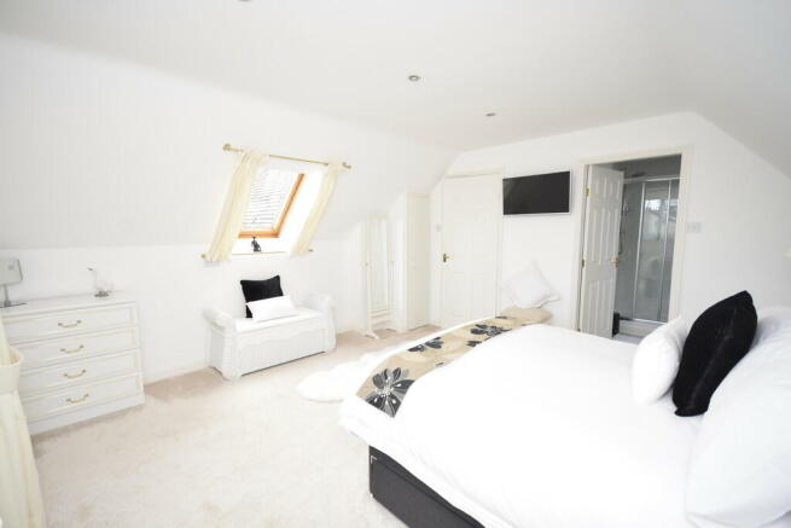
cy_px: 264
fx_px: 330
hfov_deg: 100.4
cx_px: 396
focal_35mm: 15
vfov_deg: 77.4
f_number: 5.6
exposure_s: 1/125
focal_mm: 10
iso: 800
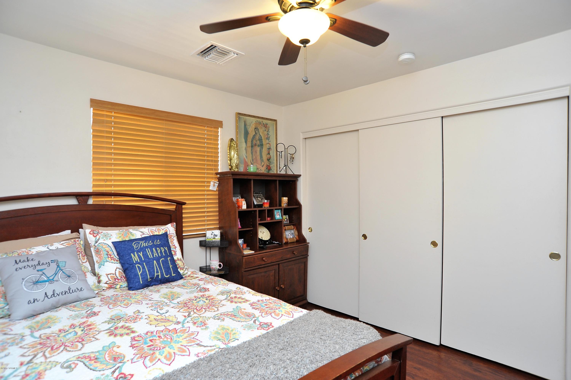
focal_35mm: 18
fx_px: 285
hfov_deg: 90.0
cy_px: 190
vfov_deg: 67.3
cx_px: 286
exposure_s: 1/30
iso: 800
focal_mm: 18
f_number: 6.3
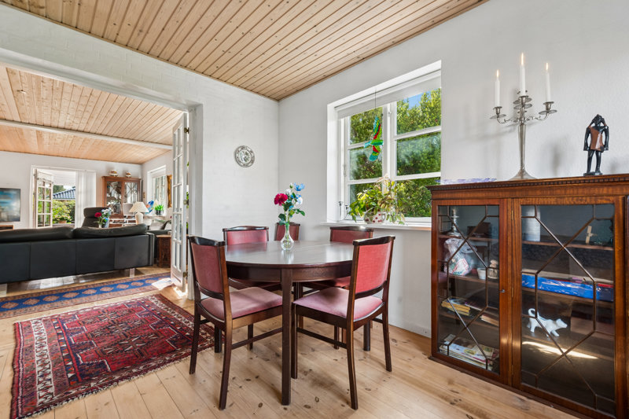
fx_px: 279
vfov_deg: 73.7
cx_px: 314
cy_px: 210
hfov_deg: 96.7
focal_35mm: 16
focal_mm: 16
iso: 200
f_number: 10
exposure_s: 1/5
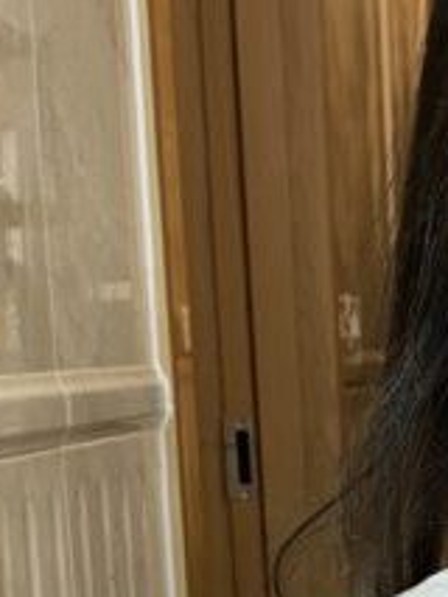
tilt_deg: -10.1
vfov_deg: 15.4
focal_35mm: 122
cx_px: 650
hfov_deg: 11.7
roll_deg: +0.3
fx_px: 2103
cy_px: 771
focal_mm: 4.25
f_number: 1.8
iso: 80
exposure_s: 1/50
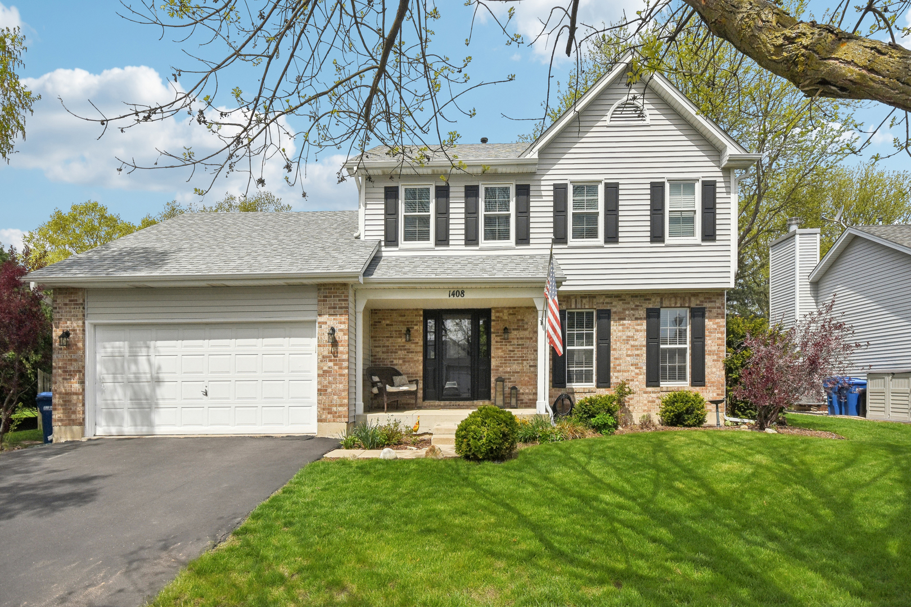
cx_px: 456
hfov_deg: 92.4
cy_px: 304
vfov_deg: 69.7
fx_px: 436
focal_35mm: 17
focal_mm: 11.5
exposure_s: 1/2500
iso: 400
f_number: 8
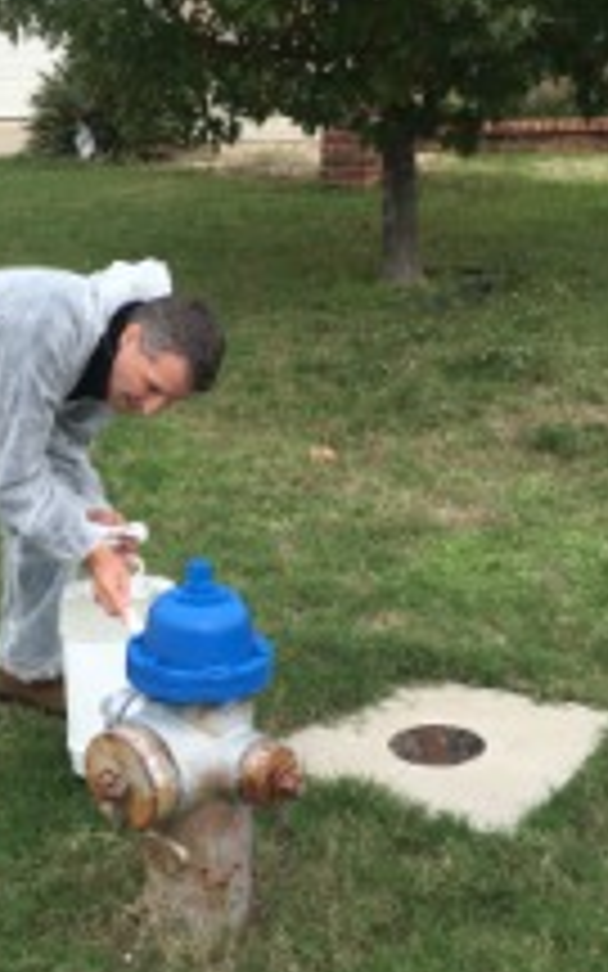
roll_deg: +3.3
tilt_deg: -19.0
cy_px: 572
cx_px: 54
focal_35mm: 52
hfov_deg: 24.1
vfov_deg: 38.7
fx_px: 1379
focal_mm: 4.15
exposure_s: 1/615
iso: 25
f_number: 2.2
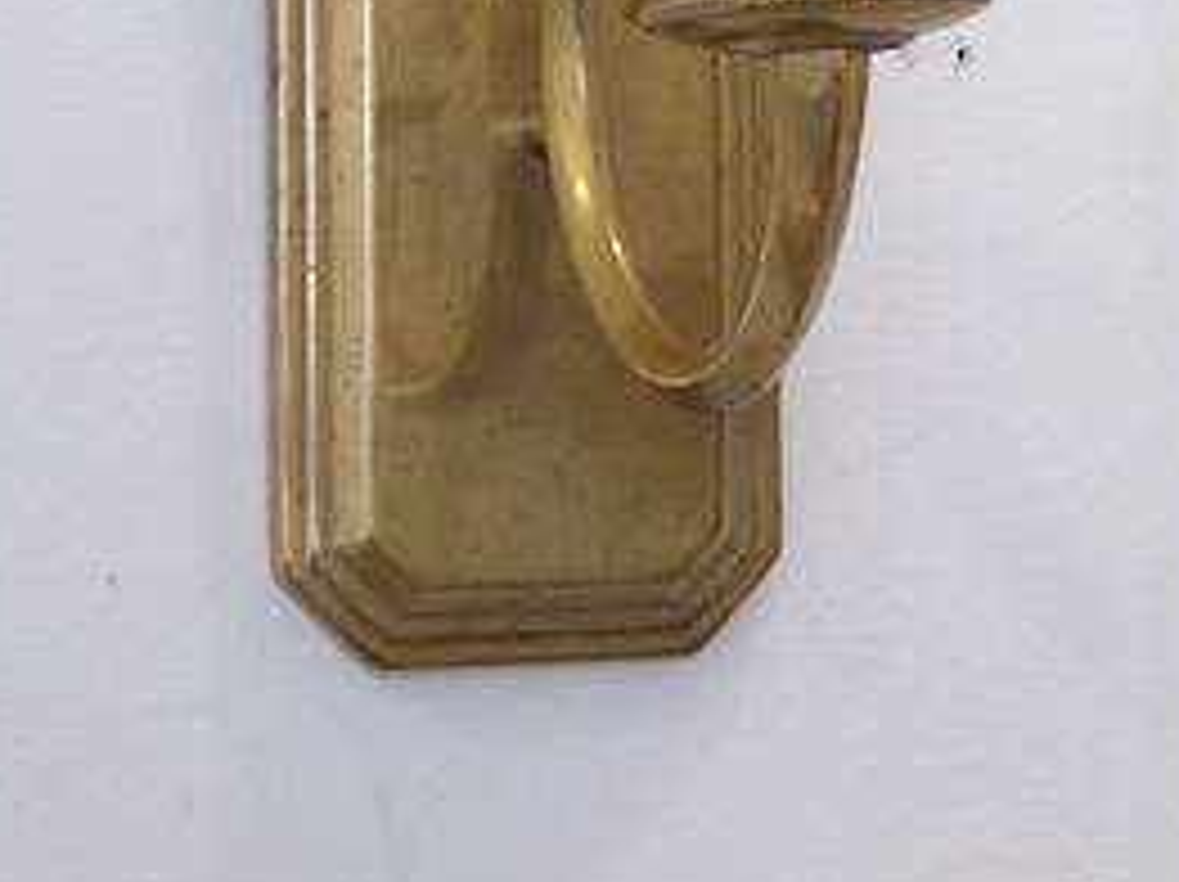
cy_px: 194
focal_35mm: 149
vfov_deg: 9.9
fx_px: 5070
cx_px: 1148
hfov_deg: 13.1
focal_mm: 10.9
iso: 400
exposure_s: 1/20
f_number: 4.3
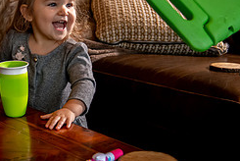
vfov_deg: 15.2
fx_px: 601
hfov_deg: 21.6
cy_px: 43
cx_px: -16
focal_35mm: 90
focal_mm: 38
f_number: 4
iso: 2000
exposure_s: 1/250
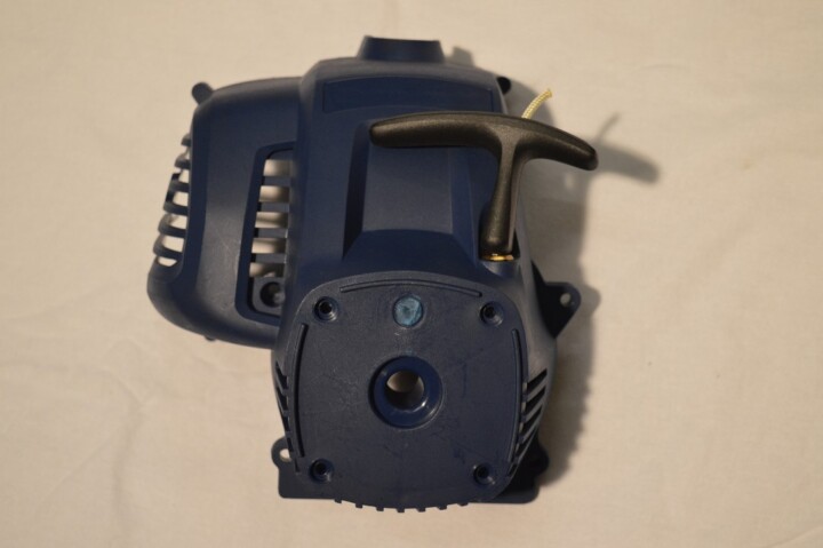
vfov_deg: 21.5
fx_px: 1439
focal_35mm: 63
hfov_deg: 31.9
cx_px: 412
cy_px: 274
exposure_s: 1/40
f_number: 5
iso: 400
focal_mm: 42
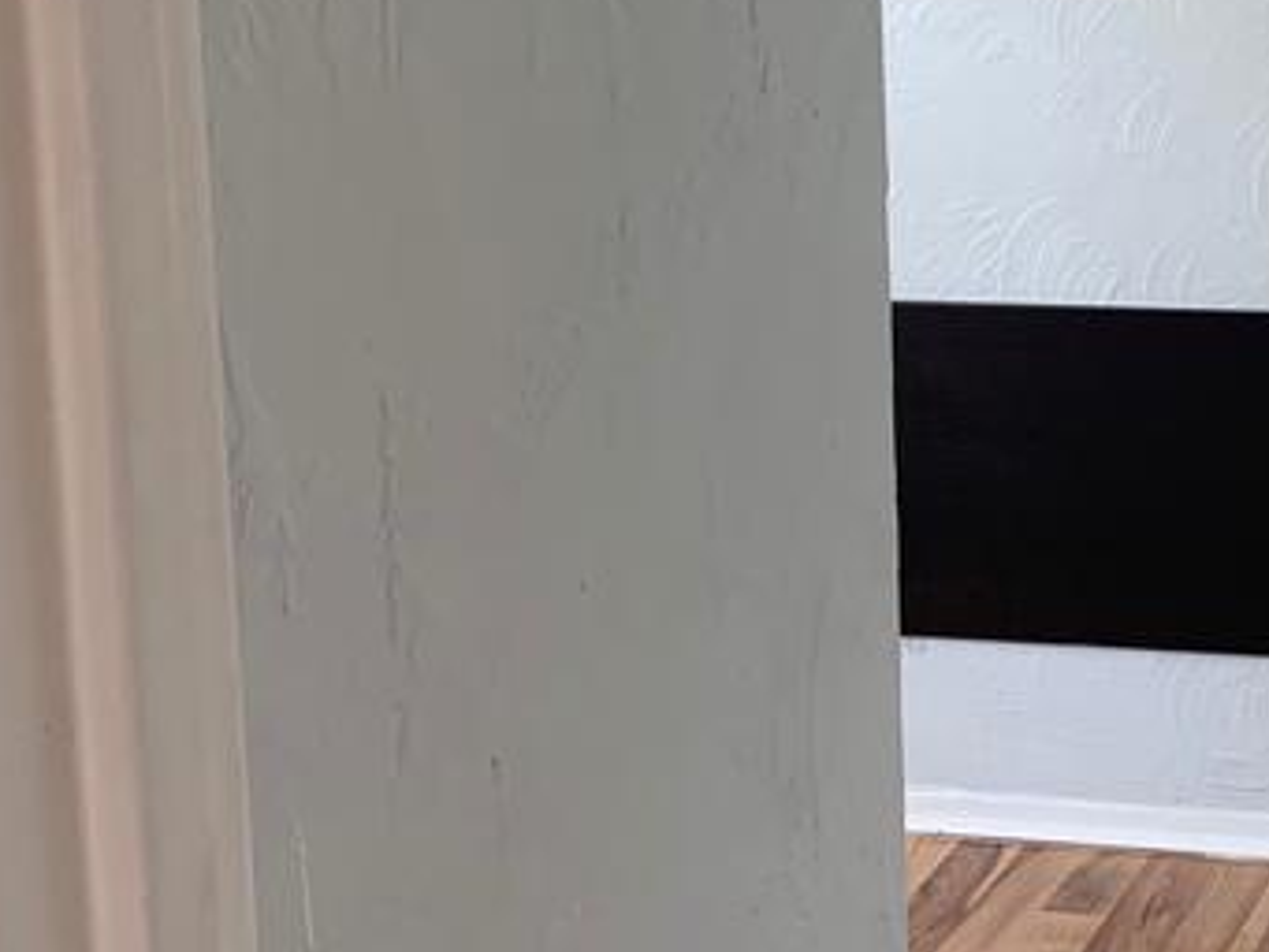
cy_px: 182
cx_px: 1295
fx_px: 2860
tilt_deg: -7.9
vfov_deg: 18.7
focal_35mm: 78
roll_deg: +1.2
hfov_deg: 23.8
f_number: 1.8
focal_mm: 4.25
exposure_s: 1/60
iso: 50
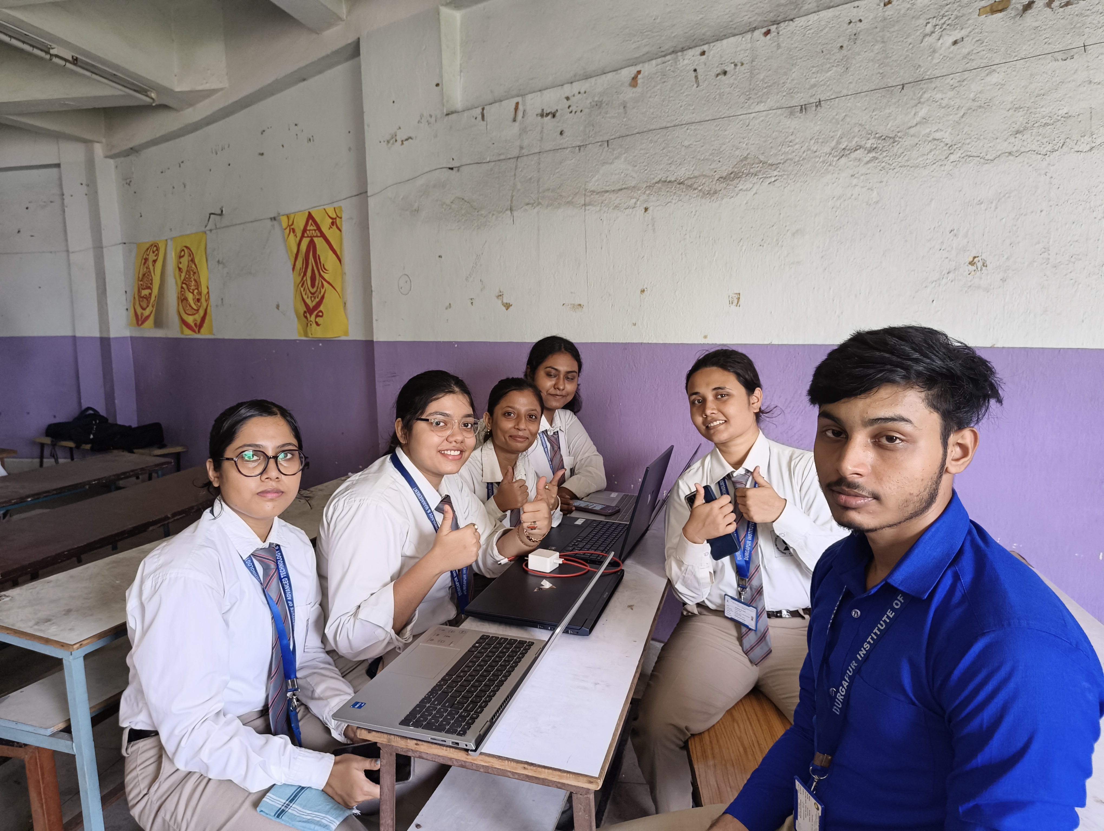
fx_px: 767
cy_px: 416
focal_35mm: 24
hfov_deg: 71.5
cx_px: 552
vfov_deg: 56.9
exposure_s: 1/100
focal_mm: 5.56
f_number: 1.87
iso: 559
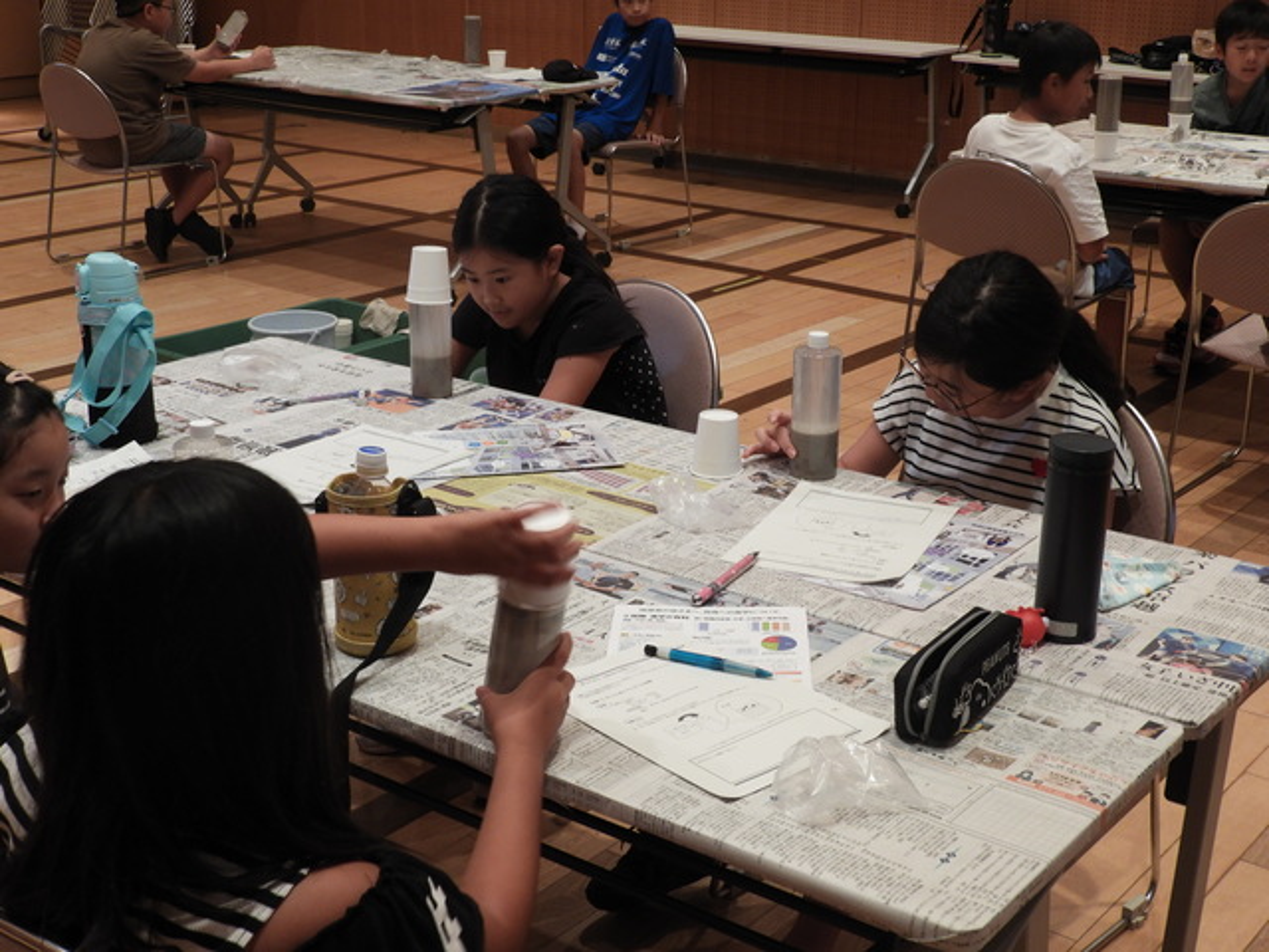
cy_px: 476
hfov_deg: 38.2
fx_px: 1833
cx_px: 634
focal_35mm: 50
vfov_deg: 29.1
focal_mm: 9
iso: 220
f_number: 4
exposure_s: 1/30
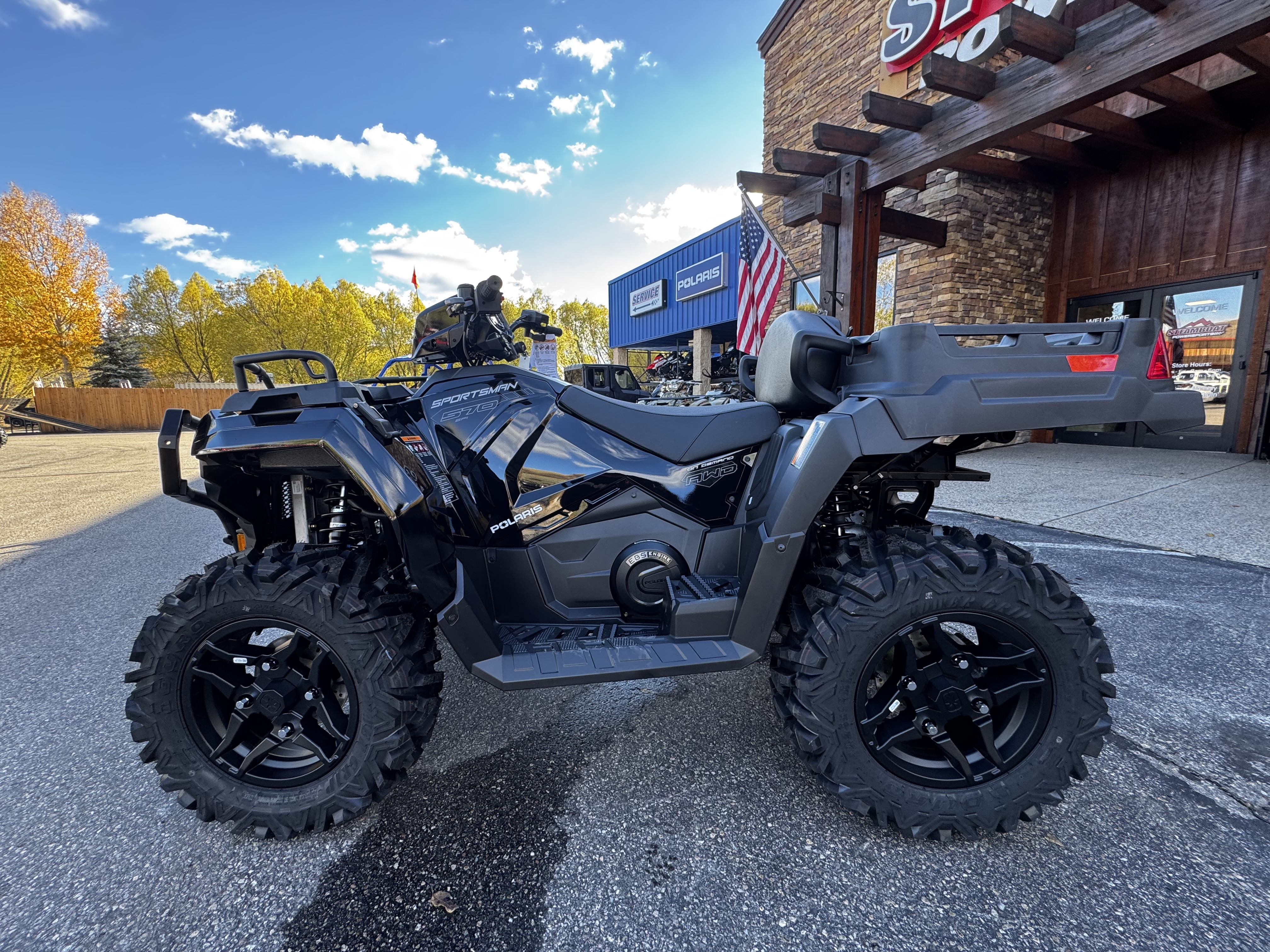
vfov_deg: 85.7
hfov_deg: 102.1
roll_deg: +1.4
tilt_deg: -10.4
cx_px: 635
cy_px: 476
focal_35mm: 14
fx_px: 514
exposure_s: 1/99
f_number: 2.2
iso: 50
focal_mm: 2.22
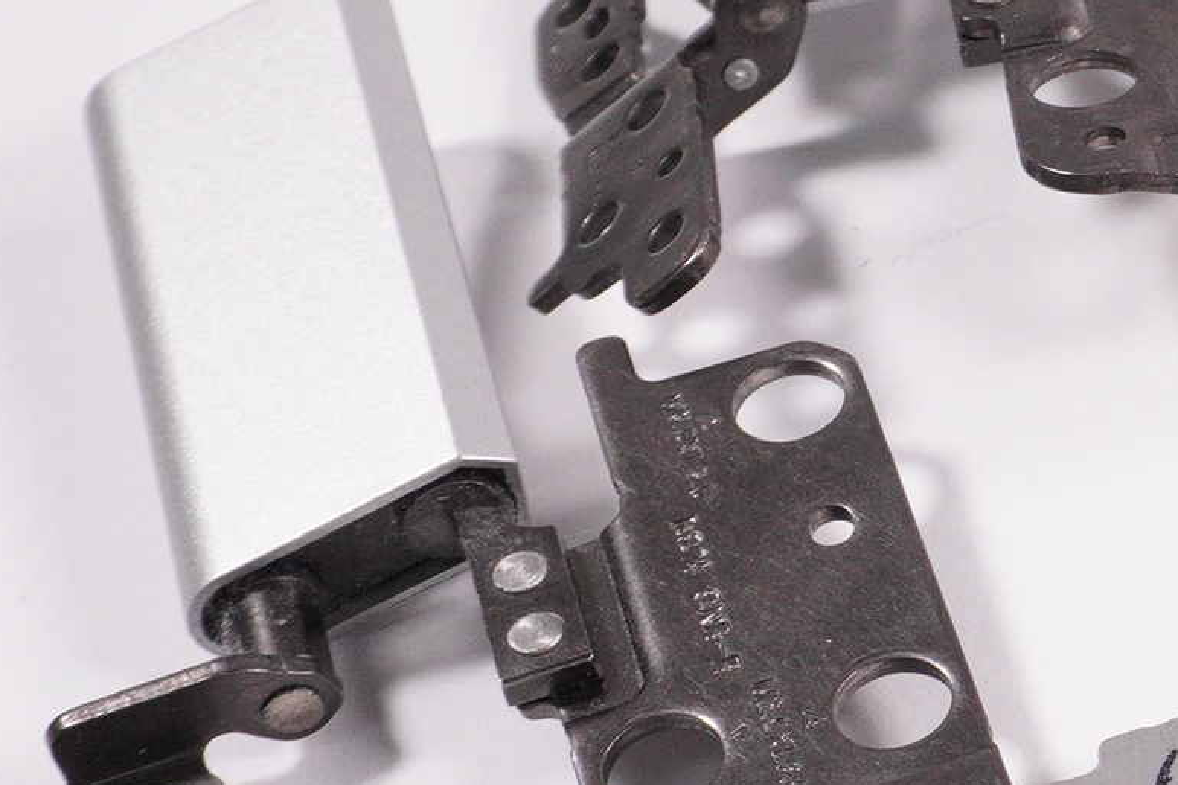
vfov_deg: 9.8
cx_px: 2037
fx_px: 4580
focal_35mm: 140
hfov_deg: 13.4
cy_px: 218
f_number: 8
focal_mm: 24
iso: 1250
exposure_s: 1/250
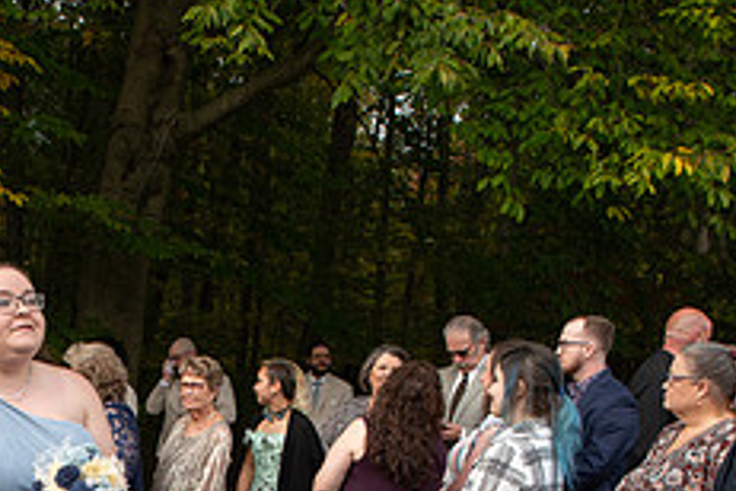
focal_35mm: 71
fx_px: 1451
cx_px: 34
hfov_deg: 27.2
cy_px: 624
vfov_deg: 18.0
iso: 400
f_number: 6.3
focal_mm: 24
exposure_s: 1/200
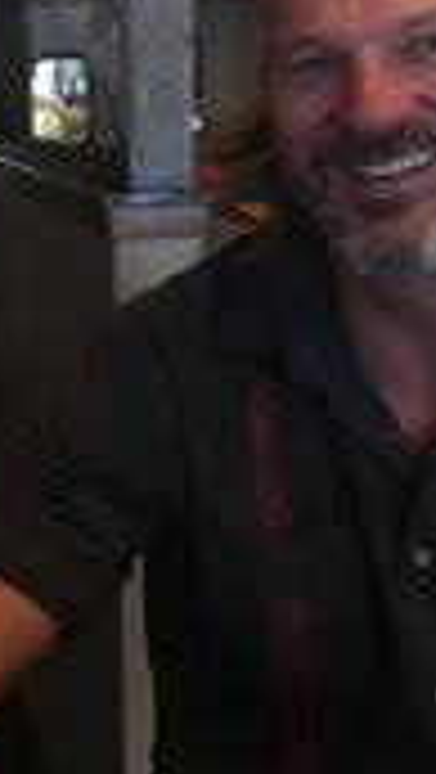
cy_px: 279
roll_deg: +2.9
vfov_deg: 31.2
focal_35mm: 67
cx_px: -180
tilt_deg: -6.8
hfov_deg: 16.7
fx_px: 1374
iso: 200
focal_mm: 4.15
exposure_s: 1/24
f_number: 2.2
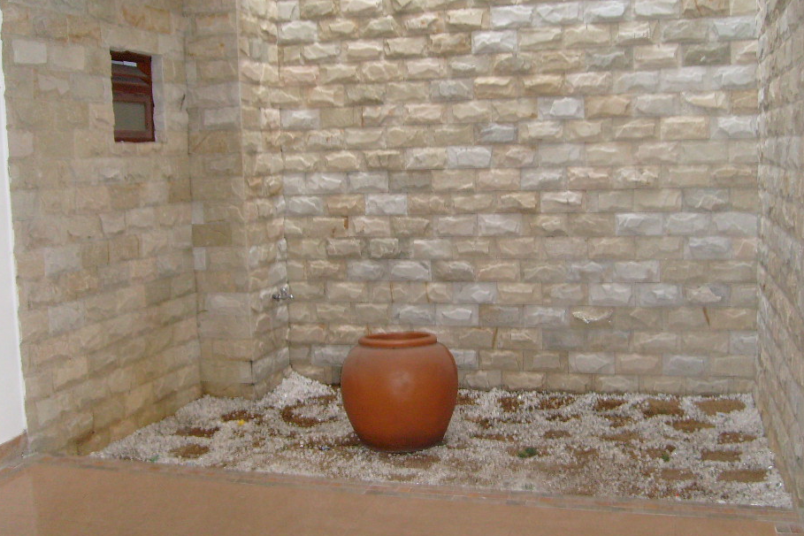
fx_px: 916
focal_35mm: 41
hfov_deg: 47.4
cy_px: 237
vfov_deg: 32.6
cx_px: 415
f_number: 2.8
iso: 120
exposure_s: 1/45
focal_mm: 5.8
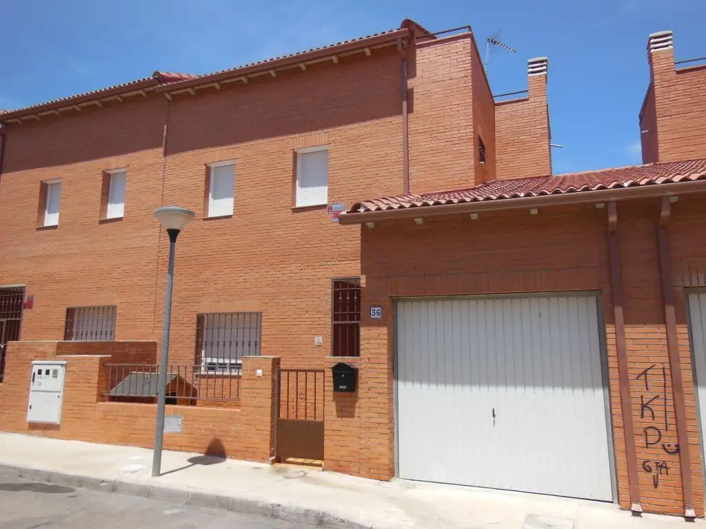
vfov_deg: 54.9
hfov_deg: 69.4
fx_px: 510
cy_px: 264
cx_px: 353
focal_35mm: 25
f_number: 3.5
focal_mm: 4.5
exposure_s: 1/1250
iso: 125
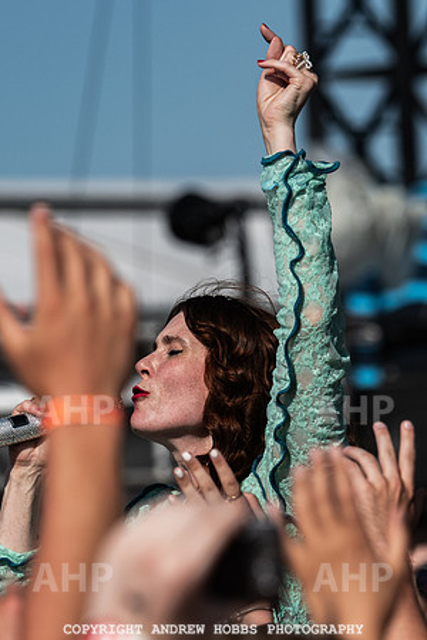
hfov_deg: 4.3
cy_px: 411
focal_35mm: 322
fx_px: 5720
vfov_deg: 6.4
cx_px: 171
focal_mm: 150
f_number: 4
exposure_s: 1/5000
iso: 200
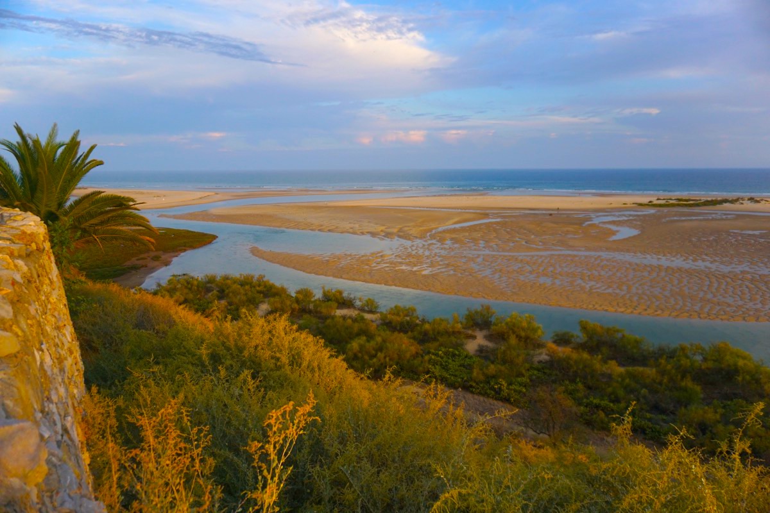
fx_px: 513
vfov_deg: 53.1
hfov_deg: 73.7
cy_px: 256
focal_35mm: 24
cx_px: 385
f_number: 4
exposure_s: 1/640
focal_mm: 16
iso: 160
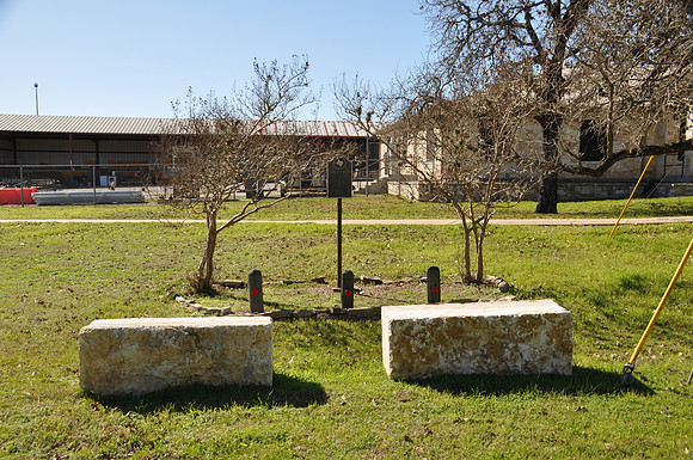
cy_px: 230
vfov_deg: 34.1
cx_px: 346
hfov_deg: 49.6
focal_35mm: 39
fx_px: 750
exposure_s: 1/250
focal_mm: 26
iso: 200
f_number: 8
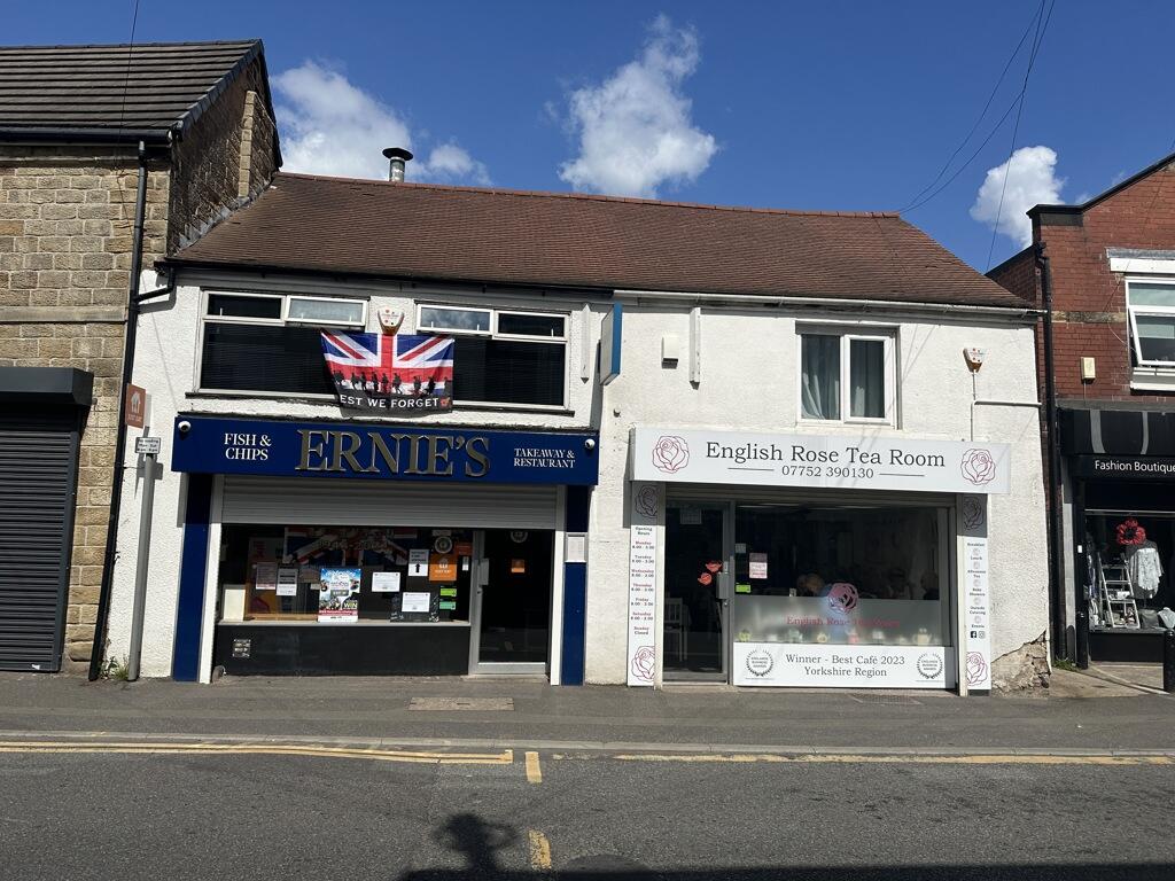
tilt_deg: +5.2
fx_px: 815
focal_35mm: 24
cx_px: 588
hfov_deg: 71.6
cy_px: 440
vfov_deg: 56.8
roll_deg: -1.3
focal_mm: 6.86
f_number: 1.78
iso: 80
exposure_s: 1/8929
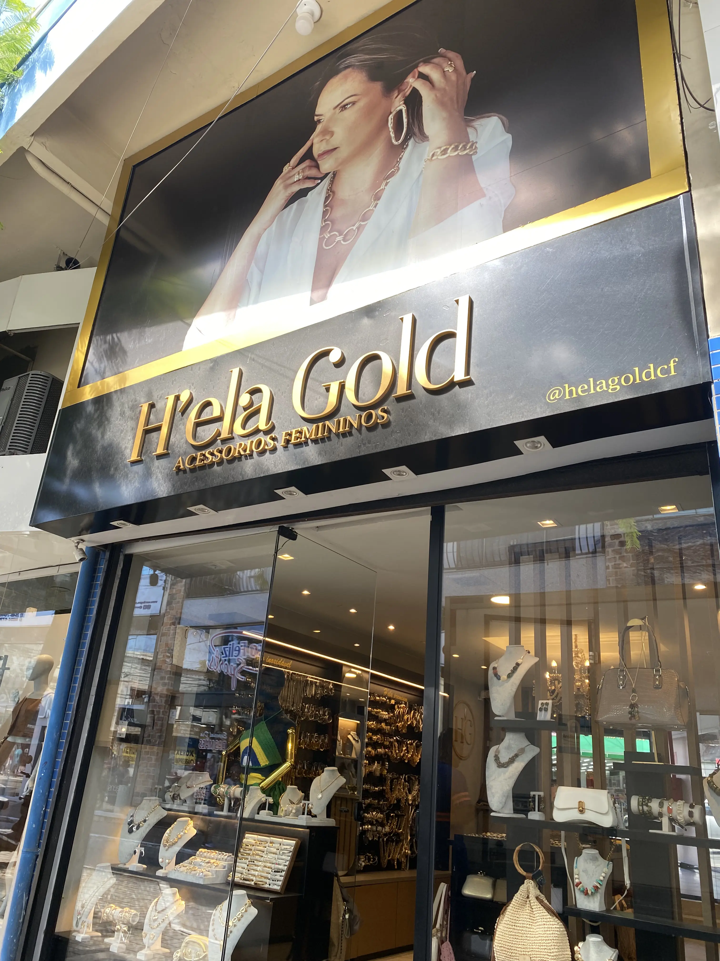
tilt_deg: +23.7
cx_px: 360
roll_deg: -4.7
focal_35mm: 26
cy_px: 480
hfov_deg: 53.1
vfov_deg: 67.3
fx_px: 721
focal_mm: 4.25
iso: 32
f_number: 1.8
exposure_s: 1/156
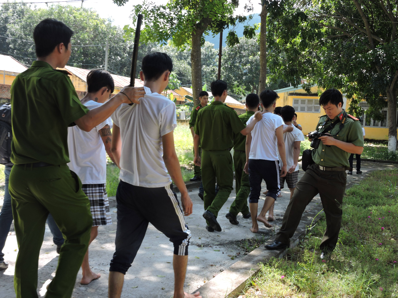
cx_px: 199
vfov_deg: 32.2
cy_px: 149
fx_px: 517
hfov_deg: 42.1
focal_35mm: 45
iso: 100
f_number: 4
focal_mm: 8.1
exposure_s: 1/200
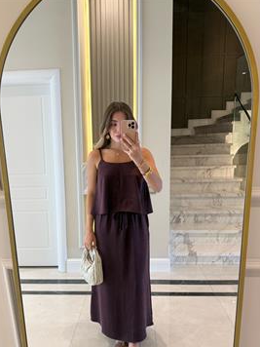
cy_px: 191
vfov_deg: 65.2
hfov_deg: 51.3
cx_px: 117
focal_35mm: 27
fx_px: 270
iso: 160
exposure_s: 1/100
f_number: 1.78
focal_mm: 6.76
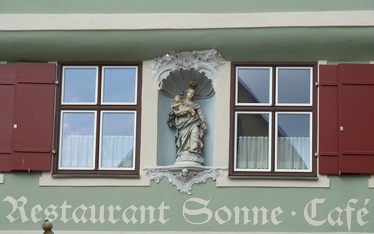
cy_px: 120
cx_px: 188
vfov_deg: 9.6
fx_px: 1397
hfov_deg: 15.3
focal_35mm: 137
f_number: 4.4
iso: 80
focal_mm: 21
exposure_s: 1/200
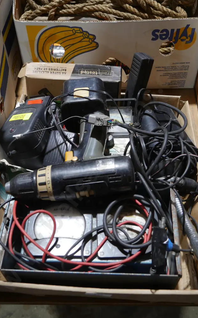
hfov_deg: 32.8
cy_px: 160
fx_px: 337
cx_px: 102
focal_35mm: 39
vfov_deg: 50.4
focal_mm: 18
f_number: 4
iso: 500
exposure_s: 1/60
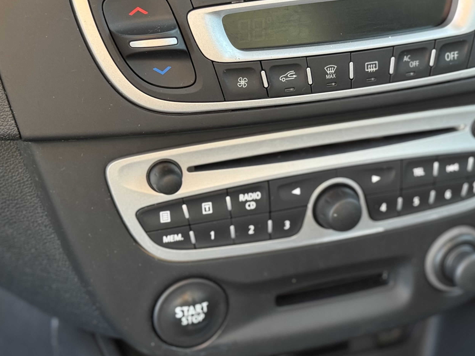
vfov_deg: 18.9
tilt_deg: -22.2
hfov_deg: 24.9
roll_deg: +1.2
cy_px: 145
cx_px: 330
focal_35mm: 78
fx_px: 1070
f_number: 1.78
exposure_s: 1/90
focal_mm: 6.76
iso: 100
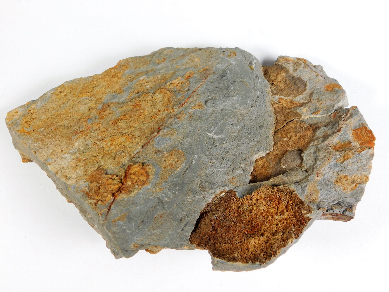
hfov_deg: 42.1
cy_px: 146
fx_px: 506
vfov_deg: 32.2
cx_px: 194
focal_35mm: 45
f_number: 3.7
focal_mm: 8
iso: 125
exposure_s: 1/125
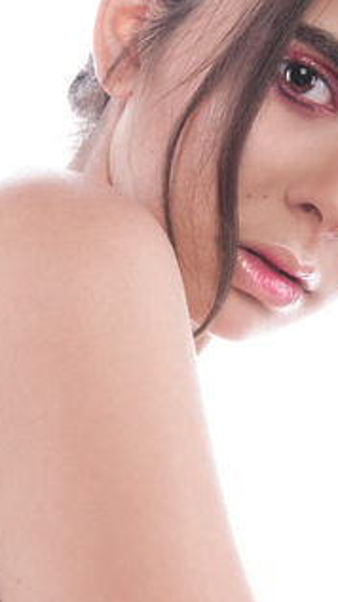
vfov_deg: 19.1
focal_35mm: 112
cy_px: 245
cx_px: 256
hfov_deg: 10.8
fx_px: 1787
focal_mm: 50
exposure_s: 1/125
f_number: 10
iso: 100
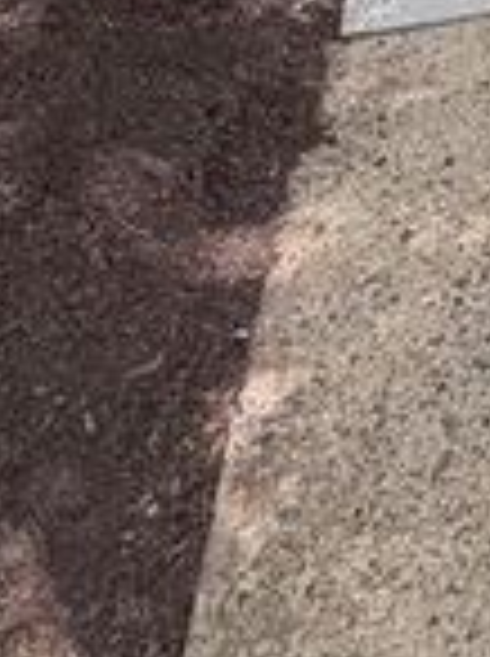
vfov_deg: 20.3
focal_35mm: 64
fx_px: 1211
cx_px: 850
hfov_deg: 18.5
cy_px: -560
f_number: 2.2
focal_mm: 2.22
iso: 50
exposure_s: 1/502
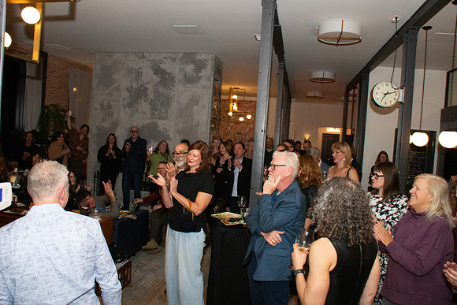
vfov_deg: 48.0
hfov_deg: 67.4
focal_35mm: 27
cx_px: 228
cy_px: 152
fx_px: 343
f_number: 9
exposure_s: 1/100
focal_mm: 18
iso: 5000
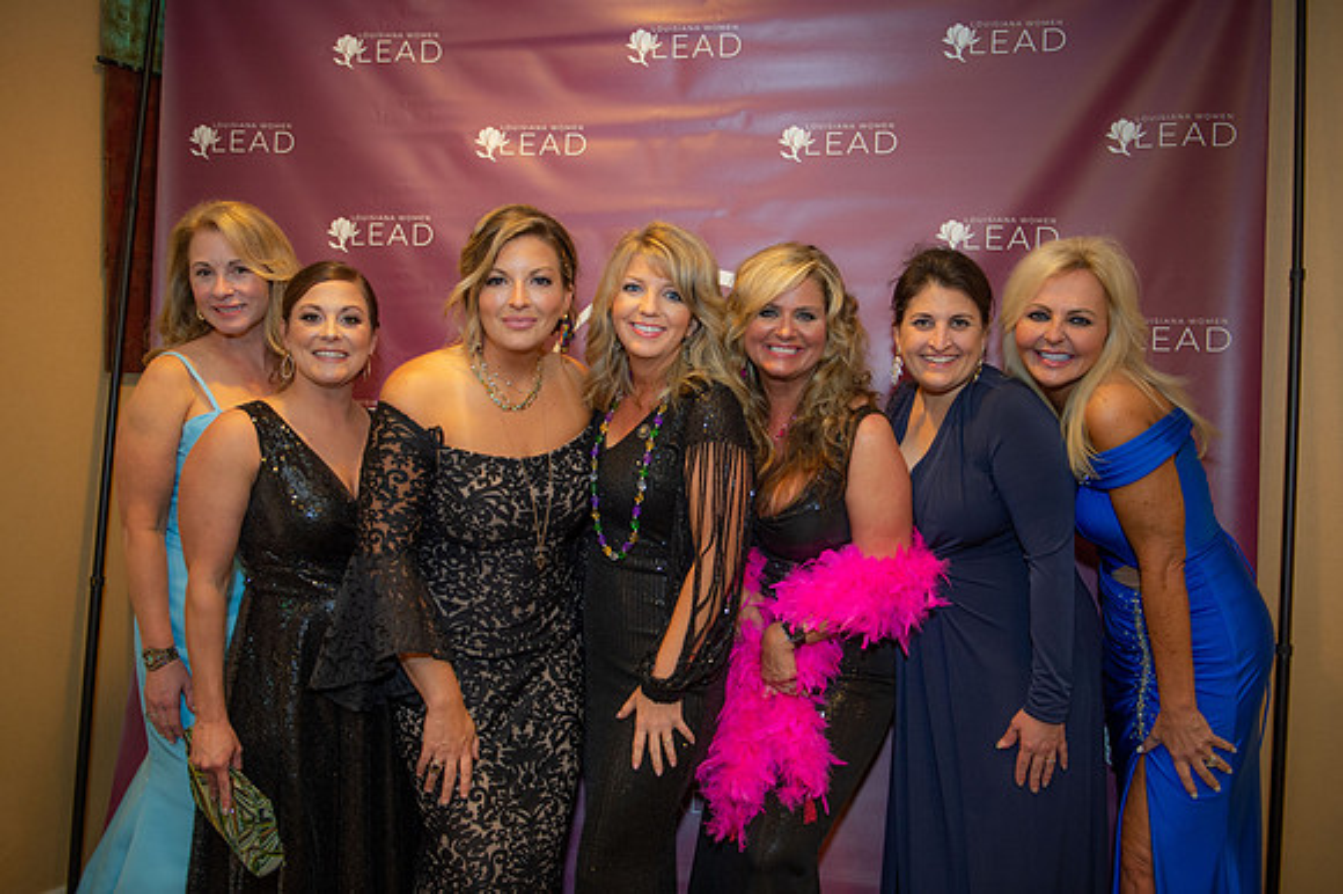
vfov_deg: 44.9
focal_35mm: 29
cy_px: 447
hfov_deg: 63.7
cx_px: 672
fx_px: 1081
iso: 1250
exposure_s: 1/125
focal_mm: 29
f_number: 2.8
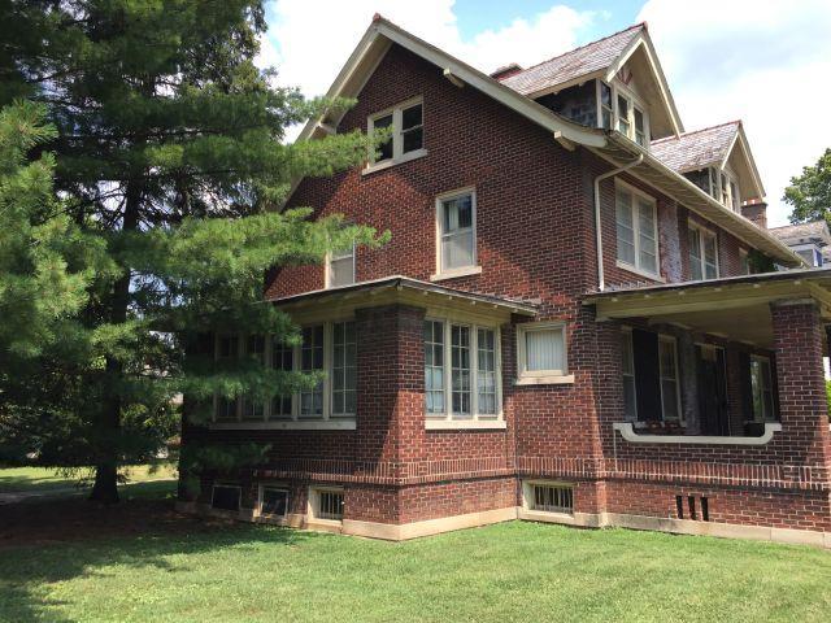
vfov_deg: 48.2
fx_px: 696
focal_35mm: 29
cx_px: 416
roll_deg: -1.4
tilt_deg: +8.3
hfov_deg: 61.7
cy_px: 312
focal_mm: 4.15
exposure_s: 1/746
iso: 32
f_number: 2.2
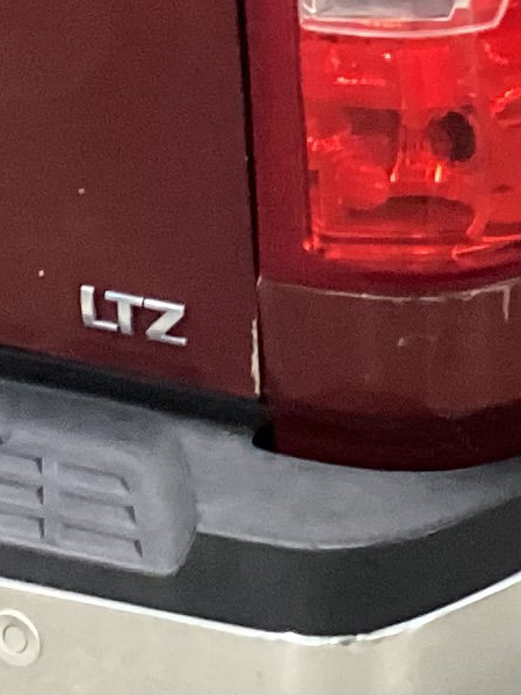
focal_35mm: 169
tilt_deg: -12.9
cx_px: 420
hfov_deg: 8.8
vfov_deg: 11.4
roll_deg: +0.6
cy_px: -248
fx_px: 3393
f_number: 2.4
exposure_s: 1/33
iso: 320
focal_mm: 3.3
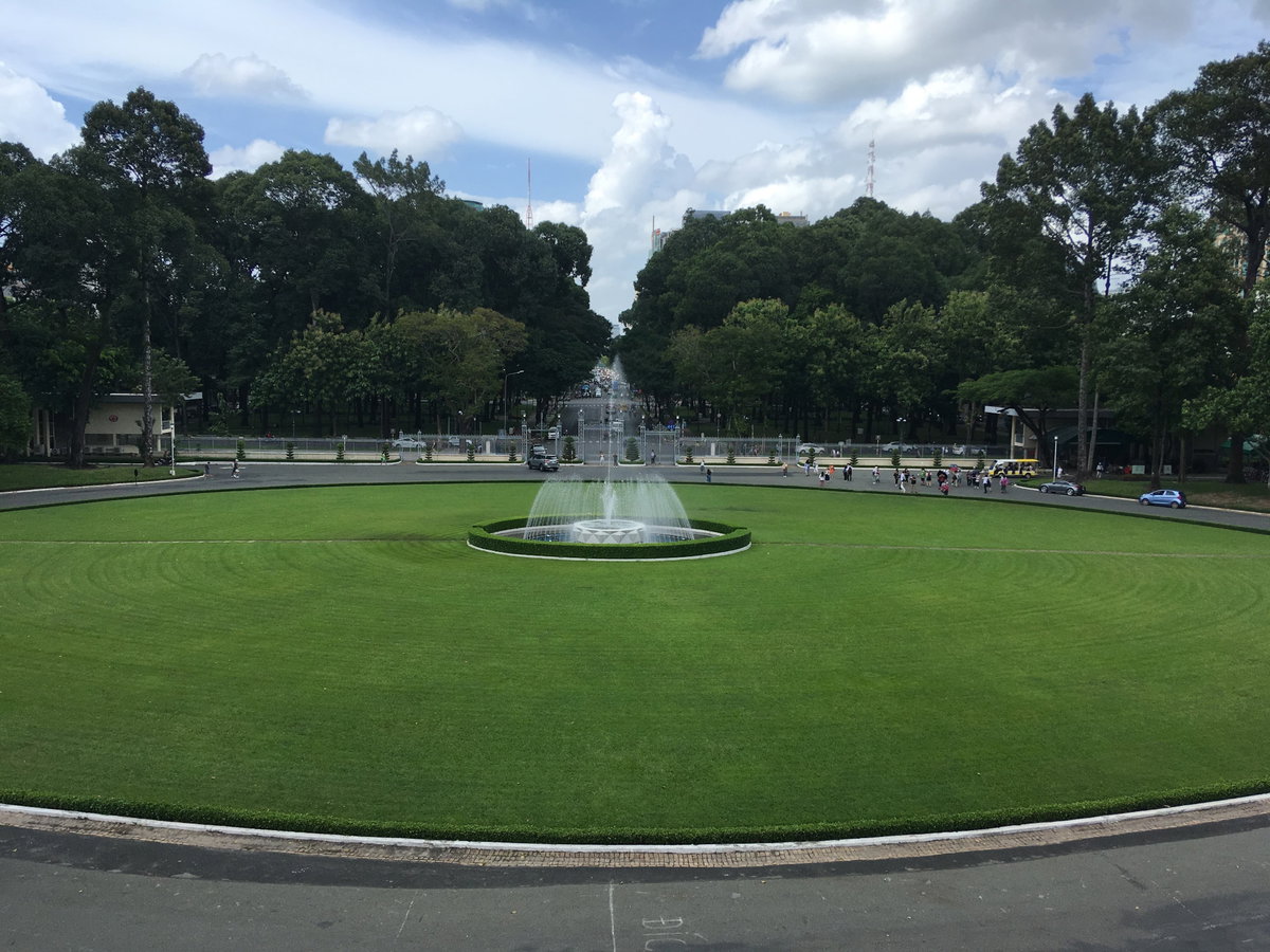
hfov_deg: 61.7
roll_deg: -1.3
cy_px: 476
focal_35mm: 29
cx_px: 635
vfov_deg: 48.2
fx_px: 1064
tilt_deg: -5.6
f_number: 2.2
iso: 25
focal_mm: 4.15
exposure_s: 1/1261
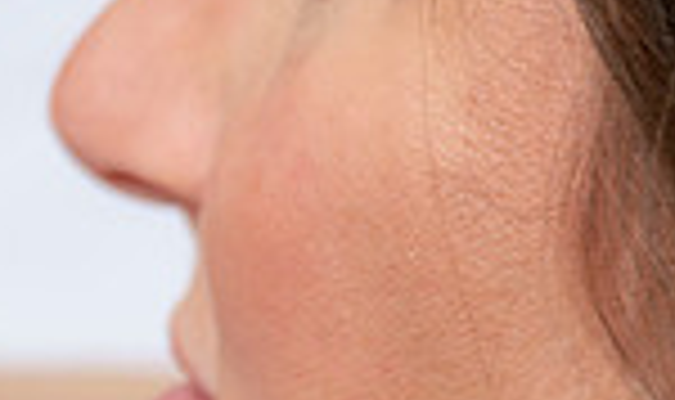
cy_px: 760
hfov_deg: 2.5
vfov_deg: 1.5
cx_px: -663
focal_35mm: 841
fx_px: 15255
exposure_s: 1/160
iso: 125
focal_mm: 190
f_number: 6.3
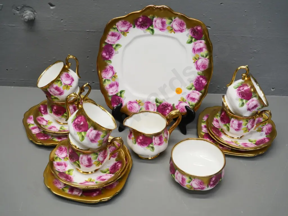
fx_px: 333
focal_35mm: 40
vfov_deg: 36.0
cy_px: 108
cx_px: 144
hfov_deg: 46.8
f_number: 6.3
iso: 1600
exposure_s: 1/80
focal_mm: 20
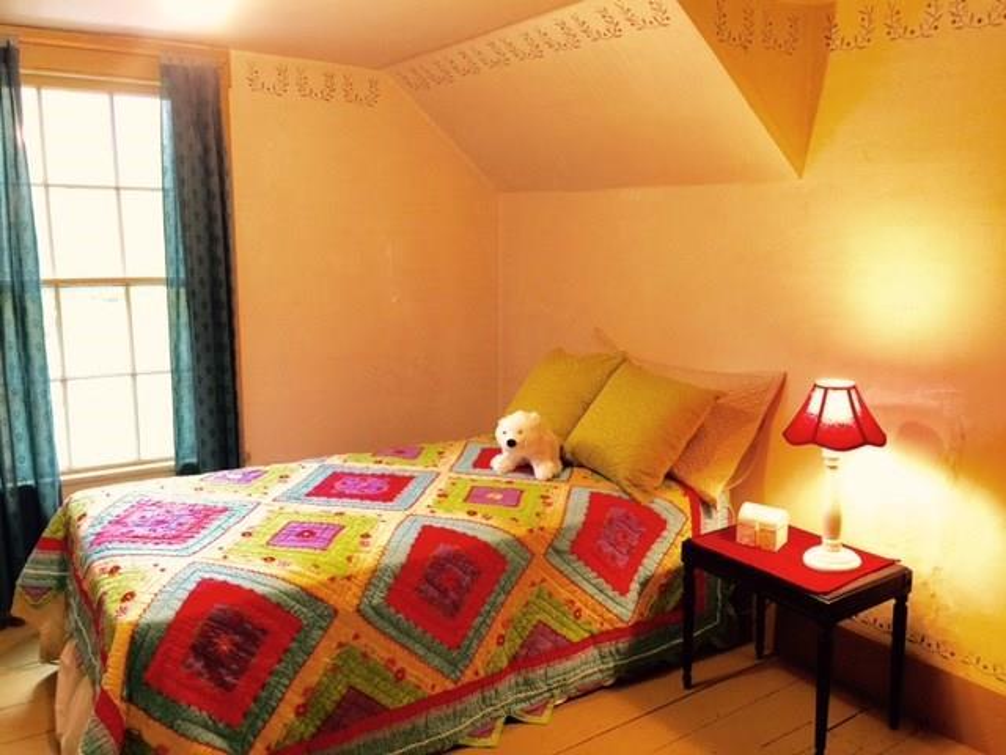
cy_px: 378
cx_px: 503
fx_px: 843
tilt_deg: -8.3
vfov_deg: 48.2
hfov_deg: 61.7
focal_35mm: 29
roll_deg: -0.5
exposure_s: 1/15
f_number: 2.2
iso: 32
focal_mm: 4.15
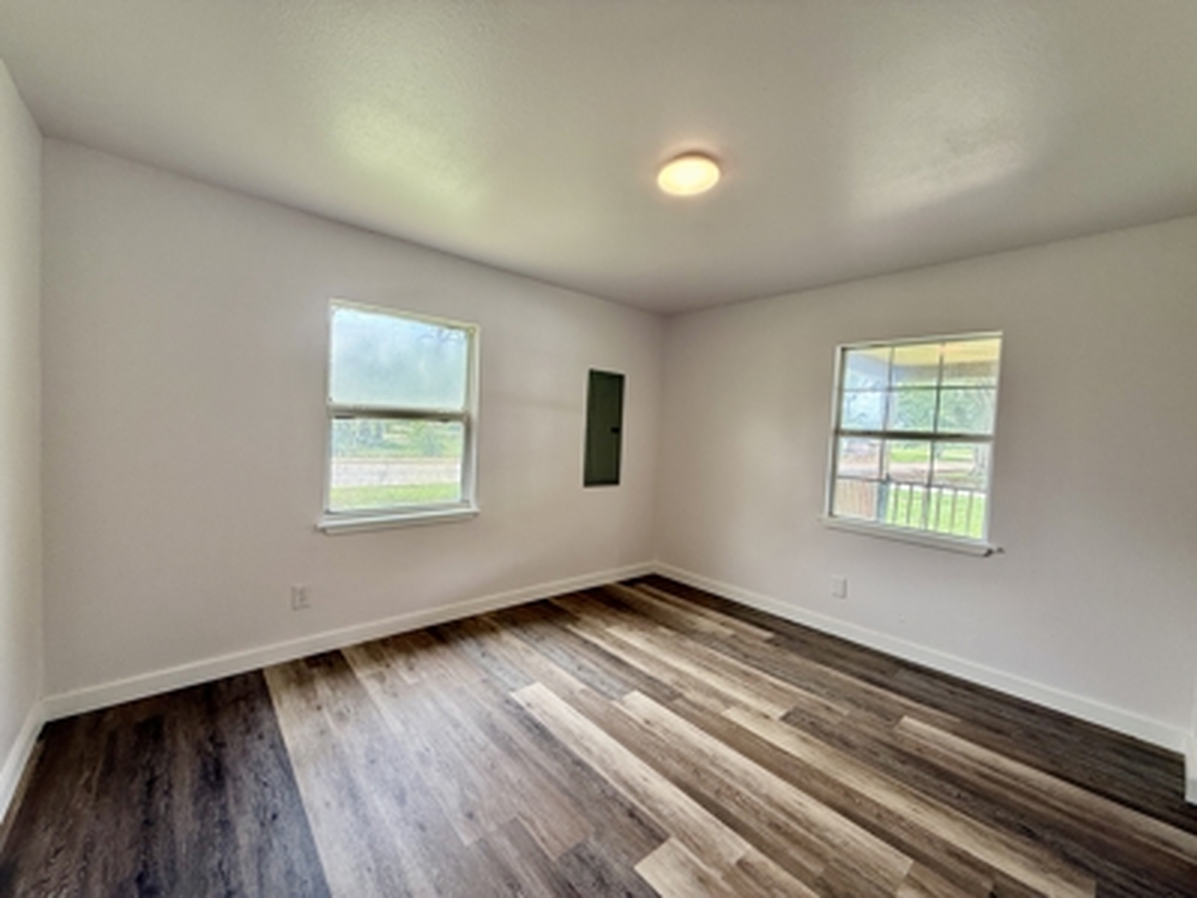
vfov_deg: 85.7
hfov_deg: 102.1
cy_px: 449
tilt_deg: -2.2
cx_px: 598
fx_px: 484
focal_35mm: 14
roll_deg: -3.0
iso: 80
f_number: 2.2
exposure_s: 1/99
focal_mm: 2.22
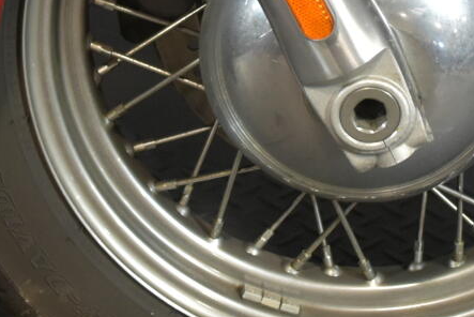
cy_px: -51
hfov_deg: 13.8
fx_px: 1963
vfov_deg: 9.1
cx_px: 211
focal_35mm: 149
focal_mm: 22
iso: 1000
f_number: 4
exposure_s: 1/30
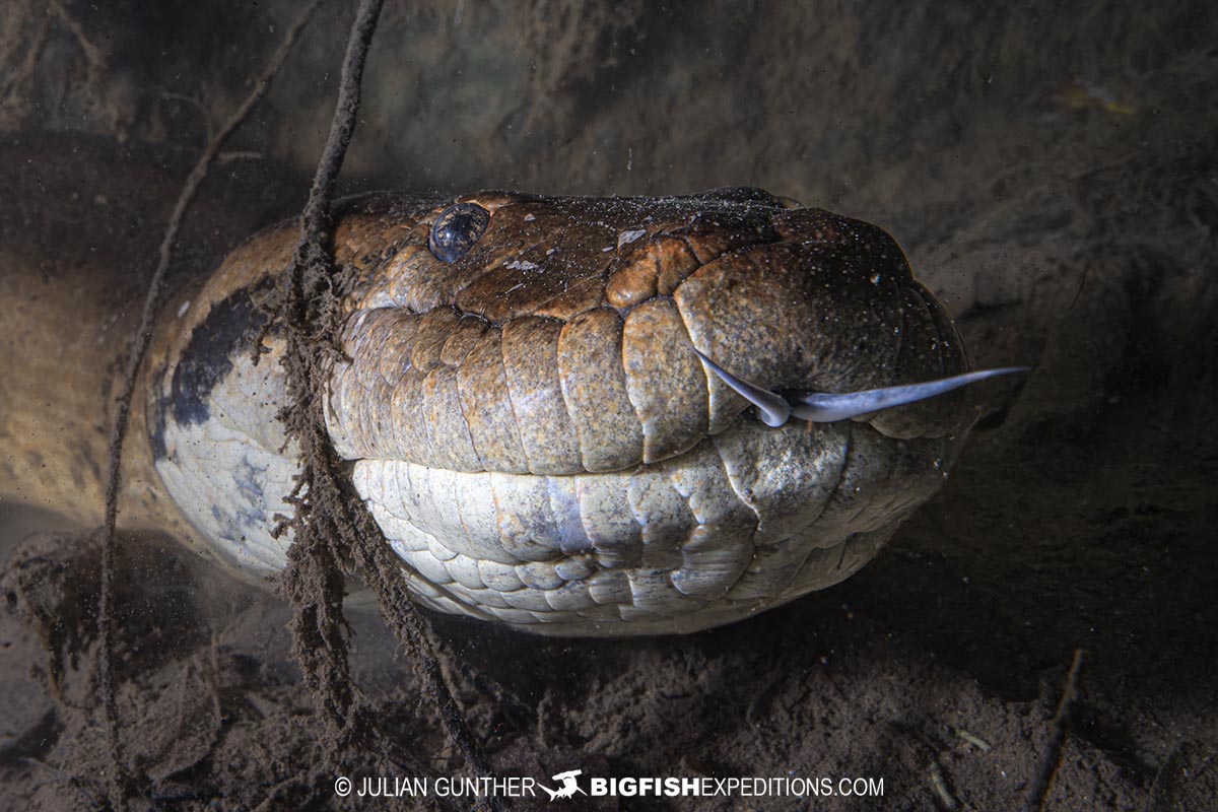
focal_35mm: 33
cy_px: 406
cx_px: 609
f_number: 13
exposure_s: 1/400
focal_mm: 33
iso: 320
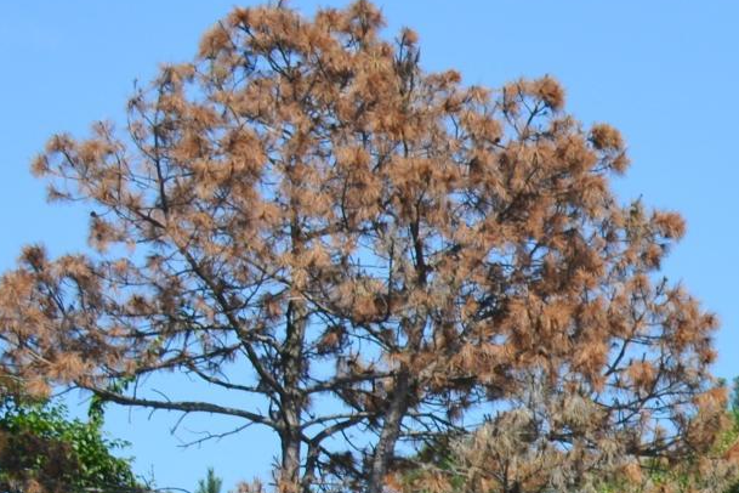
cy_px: 985
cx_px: 1548
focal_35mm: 207
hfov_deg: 9.2
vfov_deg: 6.4
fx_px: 4249
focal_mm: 28
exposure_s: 1/320
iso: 100
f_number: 8
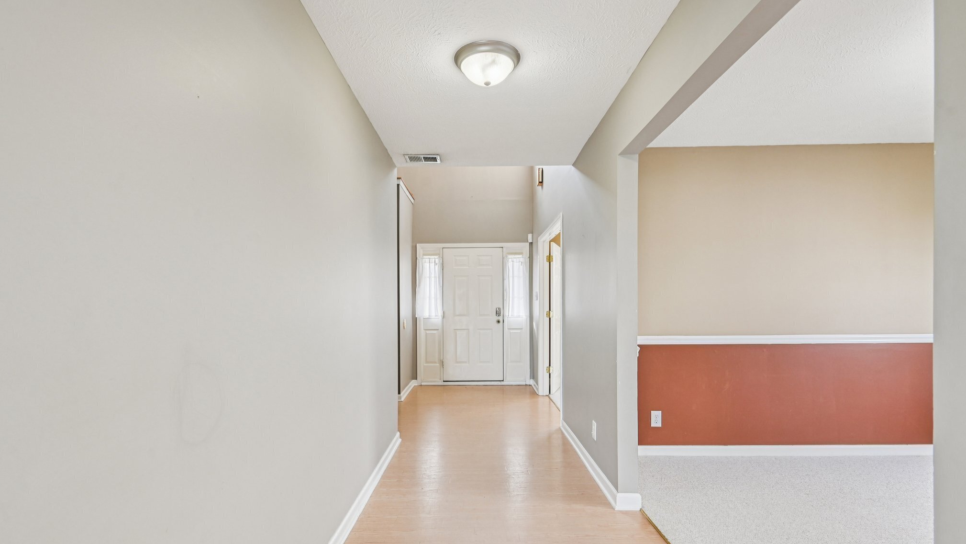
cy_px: 304
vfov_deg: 63.7
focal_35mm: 17
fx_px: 435
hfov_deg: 95.9
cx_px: 483
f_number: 8
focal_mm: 16
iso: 320
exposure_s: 1/15
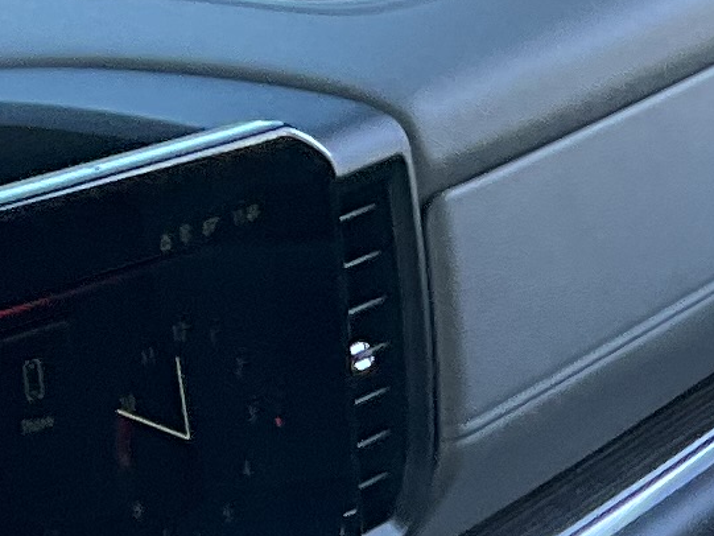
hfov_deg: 9.2
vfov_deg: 6.5
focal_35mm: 216
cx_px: 350
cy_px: 1398
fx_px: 4456
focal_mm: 3
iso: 32
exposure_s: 1/122
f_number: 1.8
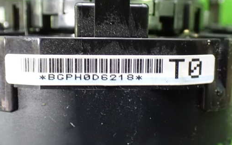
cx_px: 115
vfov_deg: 26.9
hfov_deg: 41.8
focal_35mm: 48
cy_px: 69
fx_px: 304
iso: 1600
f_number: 2.7
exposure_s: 1/30
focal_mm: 6.83
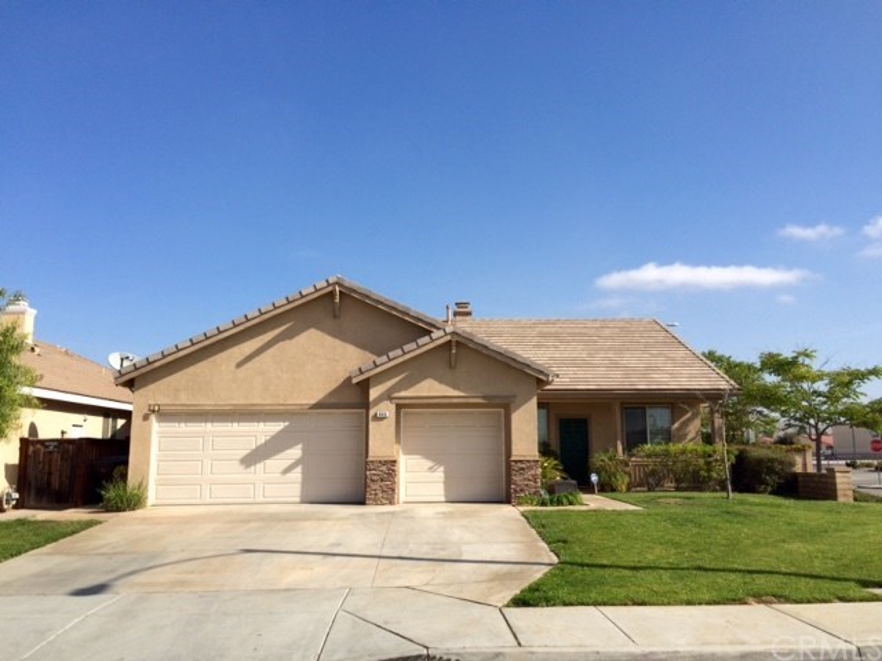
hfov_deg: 61.7
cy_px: 330
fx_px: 739
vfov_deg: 48.2
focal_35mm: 29
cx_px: 441
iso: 32
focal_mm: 4.15
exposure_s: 1/2415
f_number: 2.2
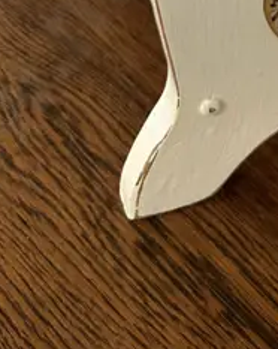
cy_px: -339
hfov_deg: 14.4
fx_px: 1061
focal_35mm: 103
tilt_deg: -26.1
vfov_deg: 15.2
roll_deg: -2.3
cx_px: 347
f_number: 1.78
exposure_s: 1/100
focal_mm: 6.86
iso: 125
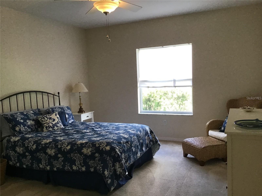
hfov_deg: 58.4
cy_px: 98
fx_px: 235
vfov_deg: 45.4
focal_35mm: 31
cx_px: 131
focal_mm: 3.3
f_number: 2.4
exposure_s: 1/30
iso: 50
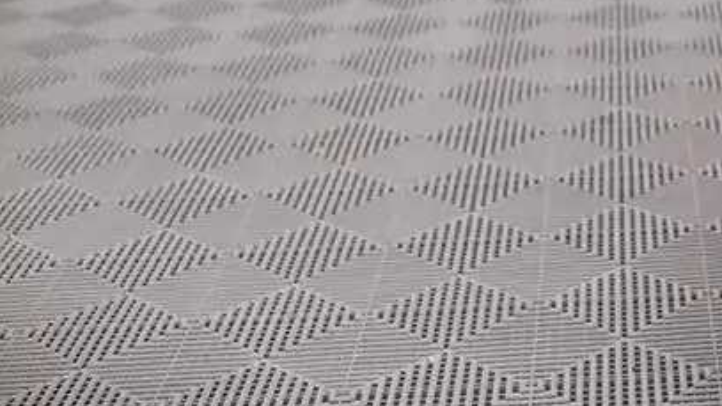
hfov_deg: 22.1
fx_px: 1723
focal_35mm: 90
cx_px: 828
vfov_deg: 13.4
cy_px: 196
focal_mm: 35
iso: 1000
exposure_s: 1/100
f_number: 2.8
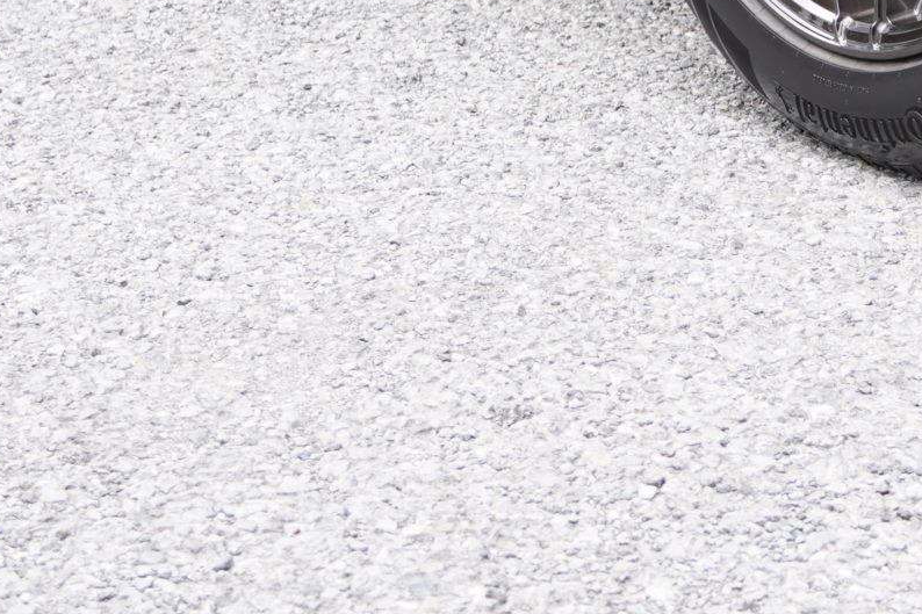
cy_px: -327
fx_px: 3344
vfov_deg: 10.1
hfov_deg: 15.6
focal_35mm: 131
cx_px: 747
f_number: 4.5
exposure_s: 1/60
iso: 100
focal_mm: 27
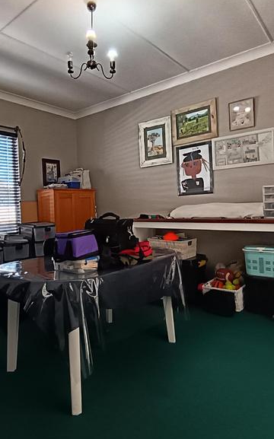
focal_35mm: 25
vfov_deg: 72.6
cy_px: 220
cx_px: 97
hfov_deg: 48.6
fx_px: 299
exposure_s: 1/50
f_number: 2.2
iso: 702
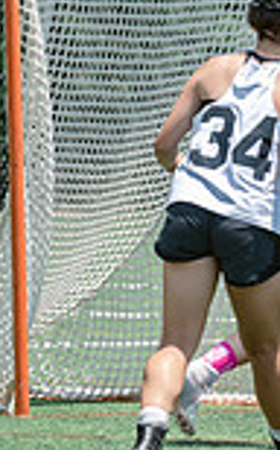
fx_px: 11401
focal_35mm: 932
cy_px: 252
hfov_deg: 1.4
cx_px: 1022
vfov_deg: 2.3
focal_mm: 195
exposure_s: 1/1600
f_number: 5
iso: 400
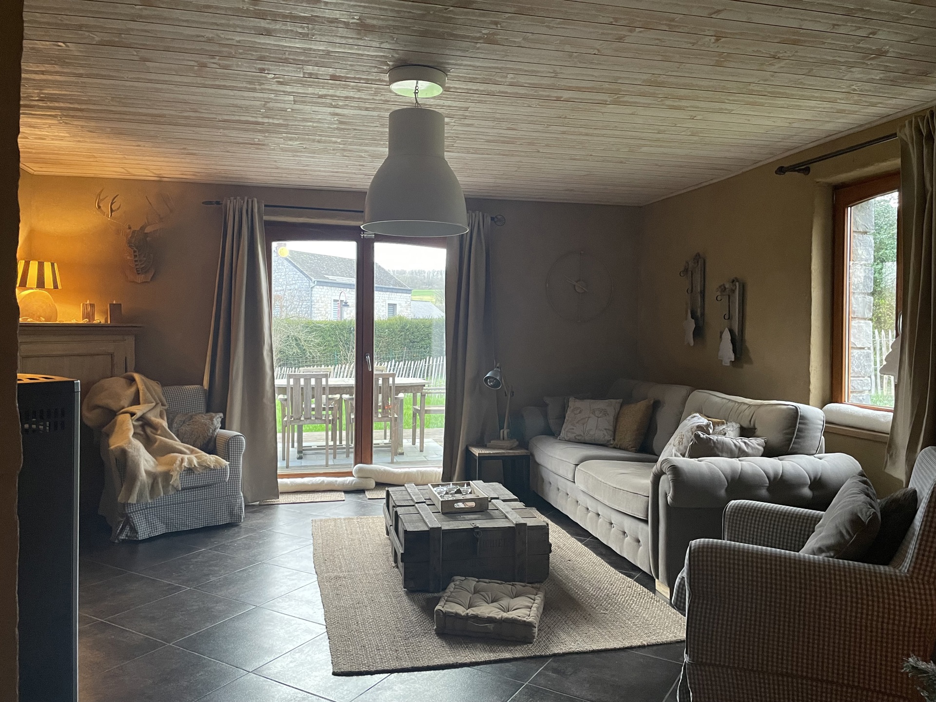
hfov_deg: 67.3
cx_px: 468
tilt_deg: -0.8
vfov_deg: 53.1
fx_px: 703
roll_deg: -0.4
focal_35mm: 26
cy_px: 351
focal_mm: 4.2
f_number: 1.6
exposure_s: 1/50
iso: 400
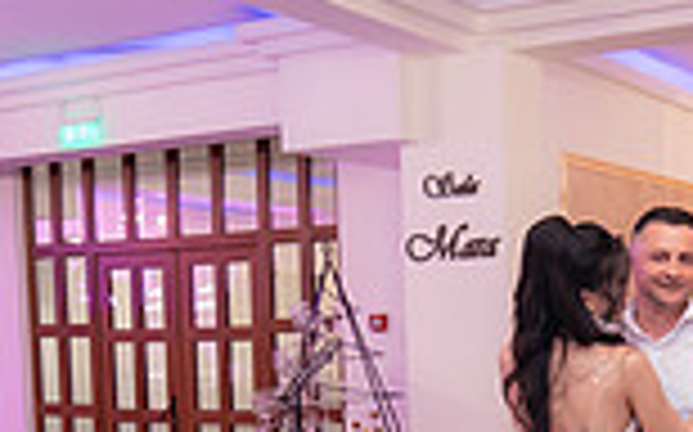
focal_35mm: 64
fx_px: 1208
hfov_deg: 31.3
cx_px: 544
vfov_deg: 19.5
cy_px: 456
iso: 2000
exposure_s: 1/200
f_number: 2.8
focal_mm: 15
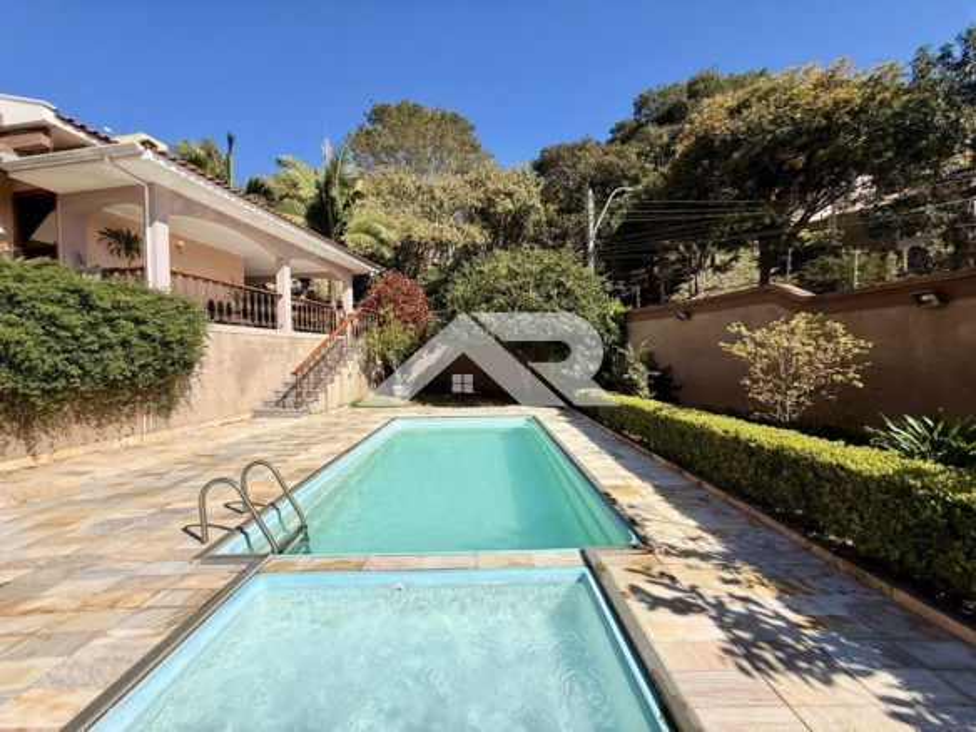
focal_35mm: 14
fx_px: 395
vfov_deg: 85.7
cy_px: 366
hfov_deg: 102.1
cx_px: 488
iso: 50
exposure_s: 1/2320
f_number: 2.2
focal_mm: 2.22
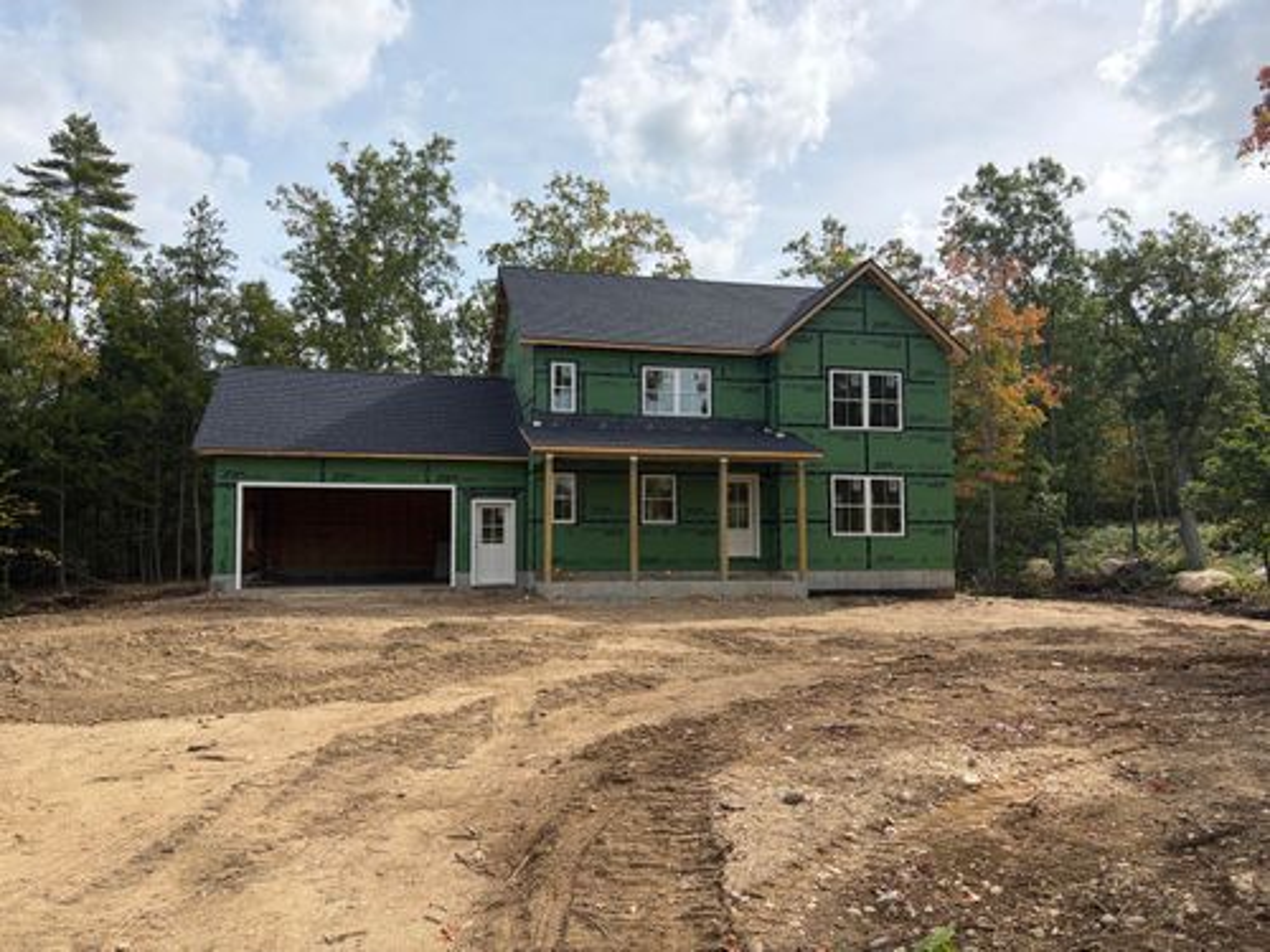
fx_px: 954
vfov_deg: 53.1
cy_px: 476
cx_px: 635
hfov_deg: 67.3
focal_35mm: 26
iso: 64
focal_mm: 5.96
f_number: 1.6
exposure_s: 1/4608
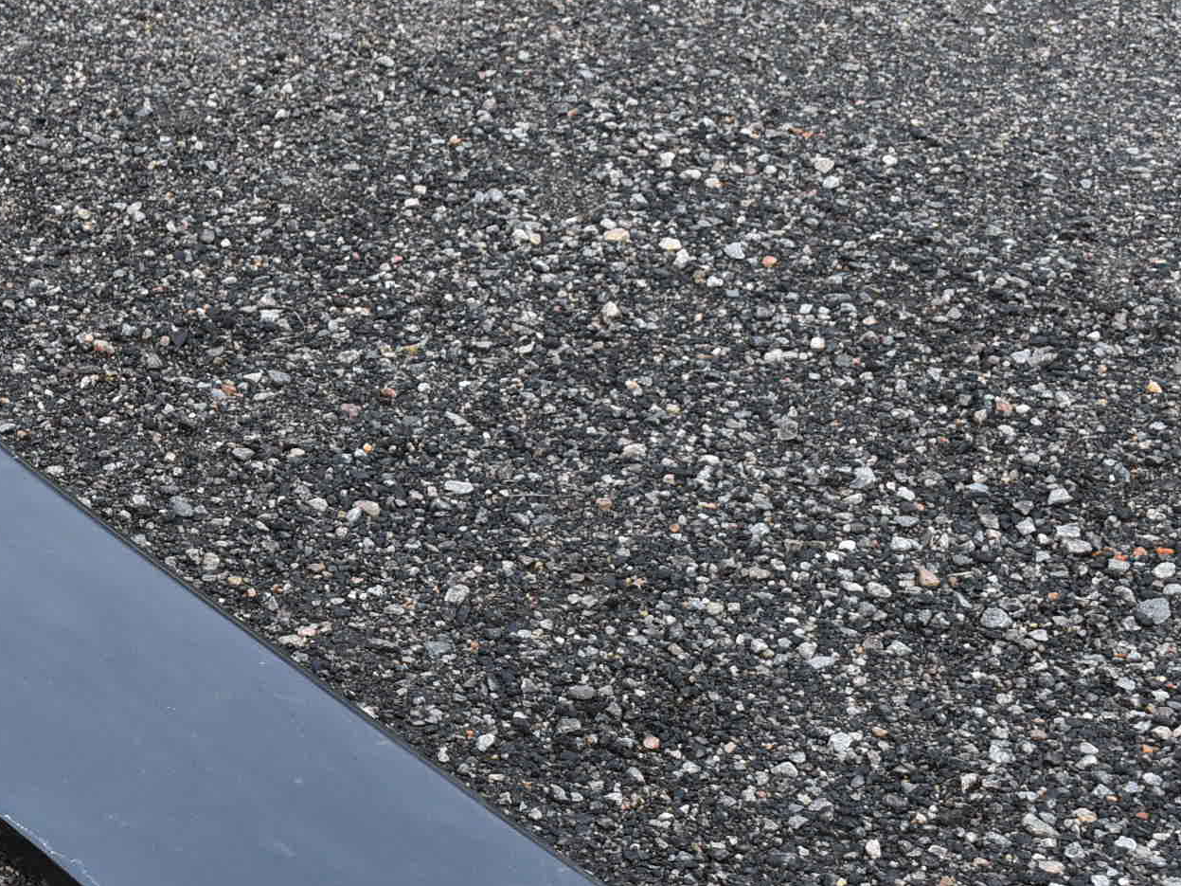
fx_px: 3309
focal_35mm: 97
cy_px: 654
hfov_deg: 19.3
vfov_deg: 15.2
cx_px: -173
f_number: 8
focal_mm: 28
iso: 1250
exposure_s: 1/250
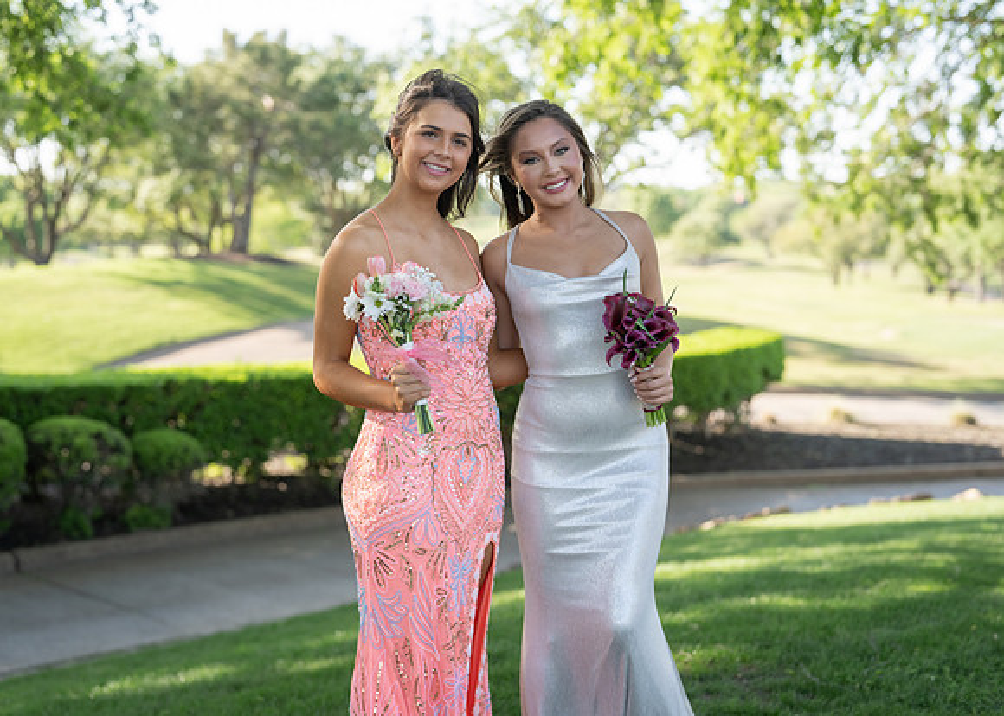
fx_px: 1502
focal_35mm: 53
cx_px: 517
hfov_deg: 37.0
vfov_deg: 26.8
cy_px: 358
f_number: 2.2
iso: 160
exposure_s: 1/640
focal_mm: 50
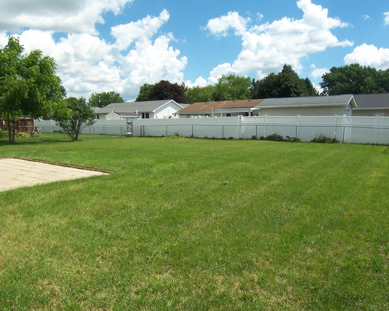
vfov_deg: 54.9
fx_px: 299
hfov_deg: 66.0
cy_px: 157
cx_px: 203
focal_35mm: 26
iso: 64
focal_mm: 3.8
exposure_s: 1/320
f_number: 5.6
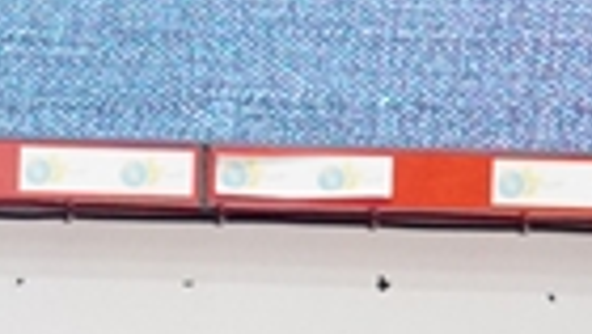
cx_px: -190
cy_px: 383
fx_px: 3378
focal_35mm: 215
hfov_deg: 9.8
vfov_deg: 5.6
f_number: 4
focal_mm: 30
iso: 10000
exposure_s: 1/200
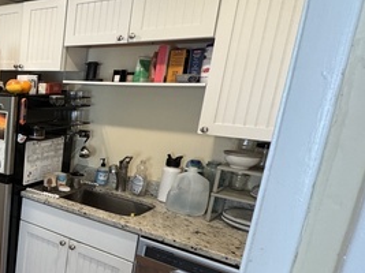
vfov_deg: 40.6
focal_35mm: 35
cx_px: -87
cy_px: 158
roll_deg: -0.9
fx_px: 369
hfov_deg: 37.5
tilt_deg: -13.4
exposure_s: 1/120
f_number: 2.2
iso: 200
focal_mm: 2.22
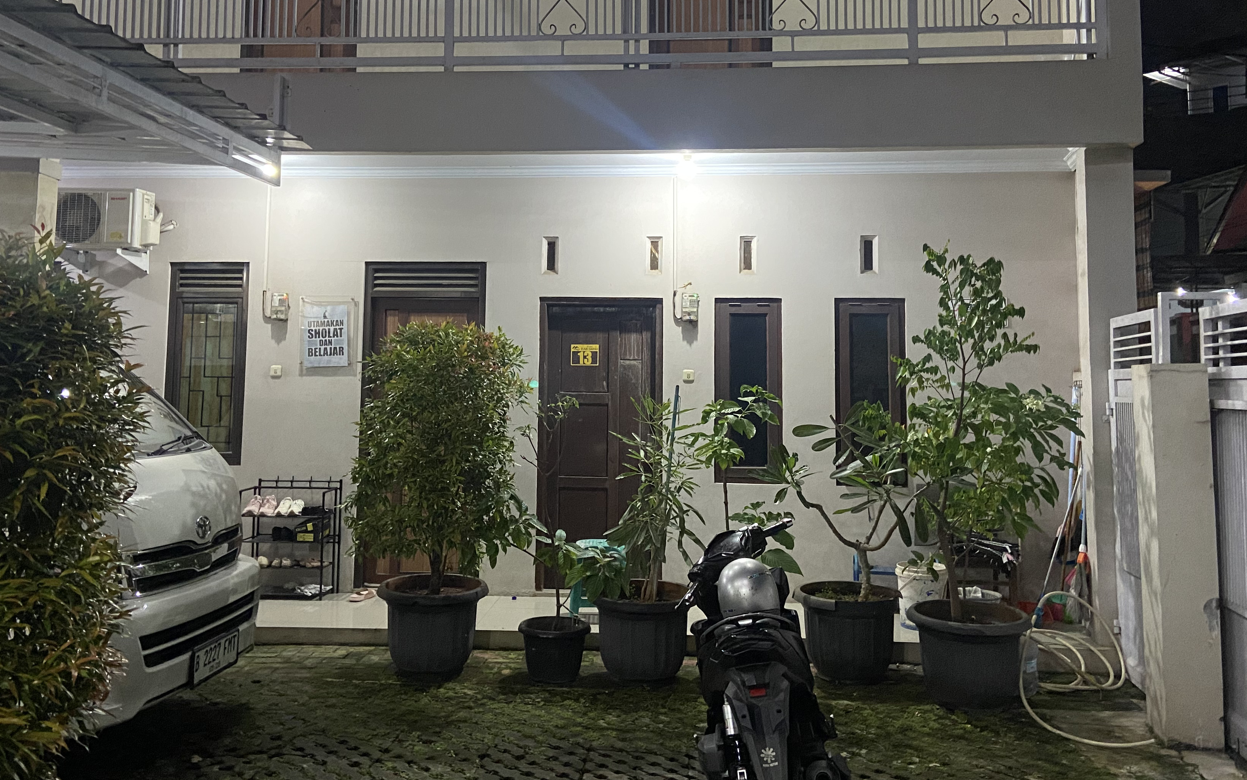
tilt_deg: +5.2
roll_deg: -0.4
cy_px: 298
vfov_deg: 37.1
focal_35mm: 34
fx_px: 1156
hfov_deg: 56.7
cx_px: 597
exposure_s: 1/33
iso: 500
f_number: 1.8
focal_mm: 4.25
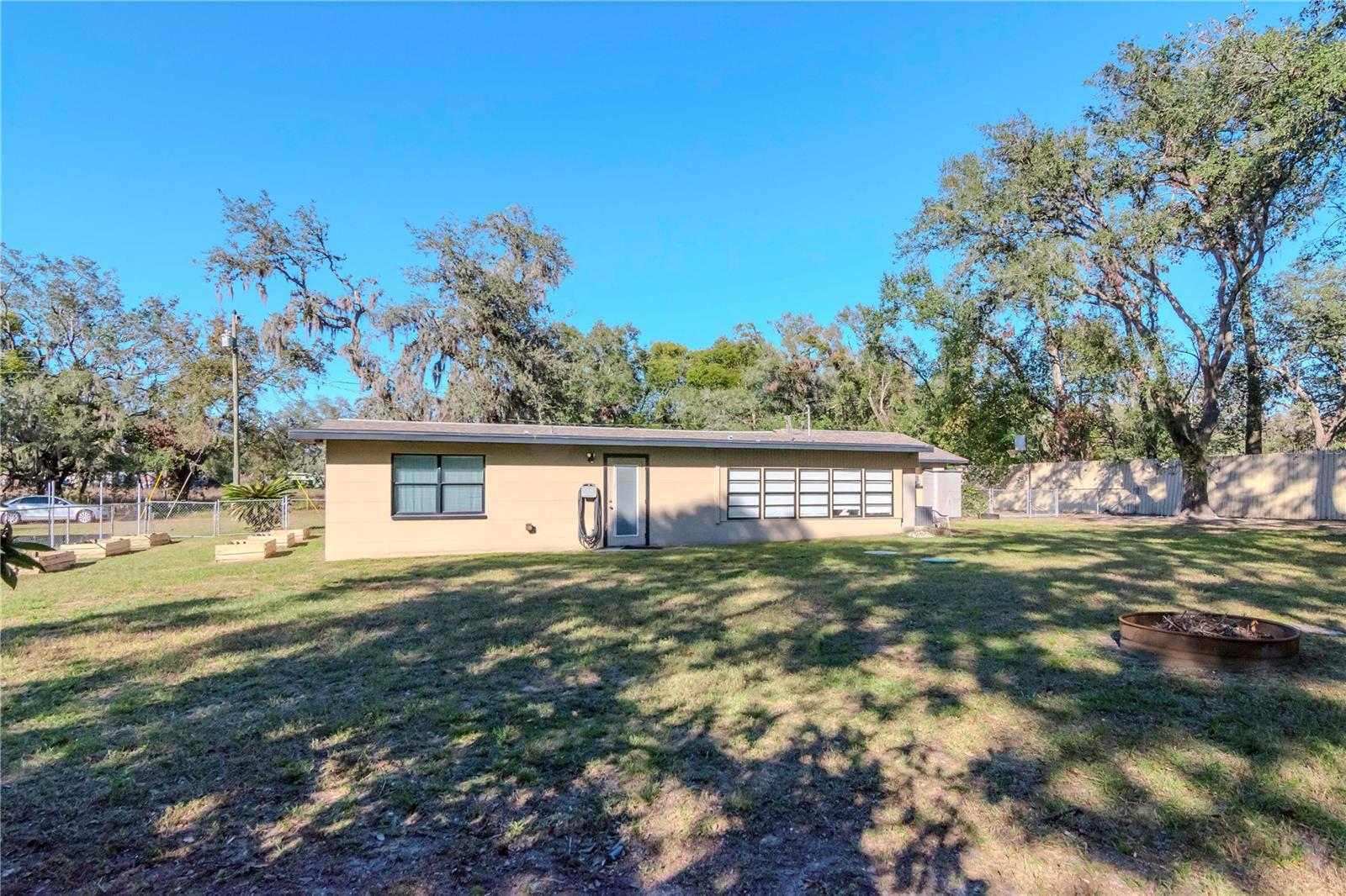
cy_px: 448
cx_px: 673
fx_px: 729
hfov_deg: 85.4
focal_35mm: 20
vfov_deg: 63.2
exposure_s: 1/1250
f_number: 10
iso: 1000
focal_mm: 13
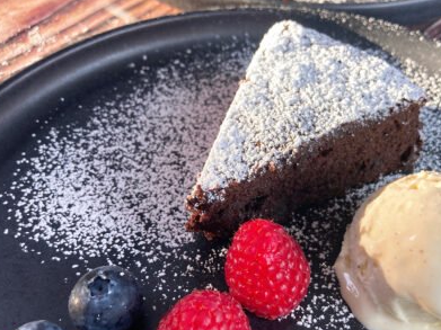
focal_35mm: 43
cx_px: 270
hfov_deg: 43.6
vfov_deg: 33.6
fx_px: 548
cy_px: 179
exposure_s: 1/100
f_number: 1.8
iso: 64
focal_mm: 3.99
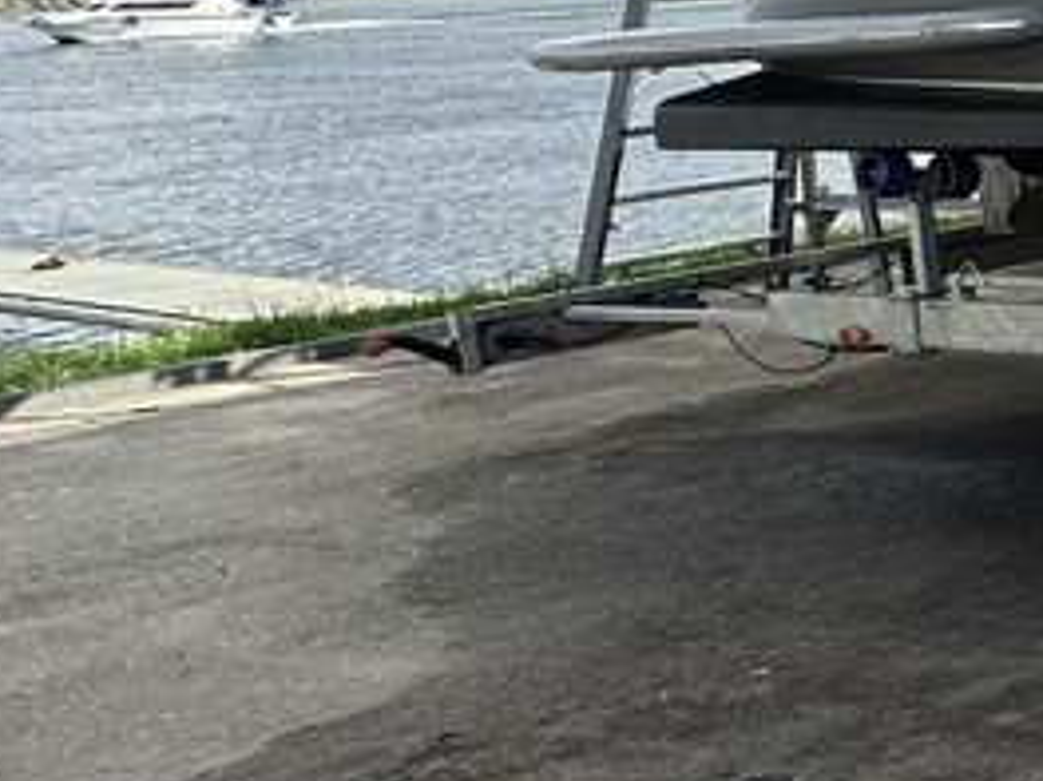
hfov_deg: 16.5
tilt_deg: -5.7
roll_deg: +1.1
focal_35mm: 64
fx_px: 1927
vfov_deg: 22.4
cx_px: 2348
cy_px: 83
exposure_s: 1/548
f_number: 2.2
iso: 40
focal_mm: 2.22
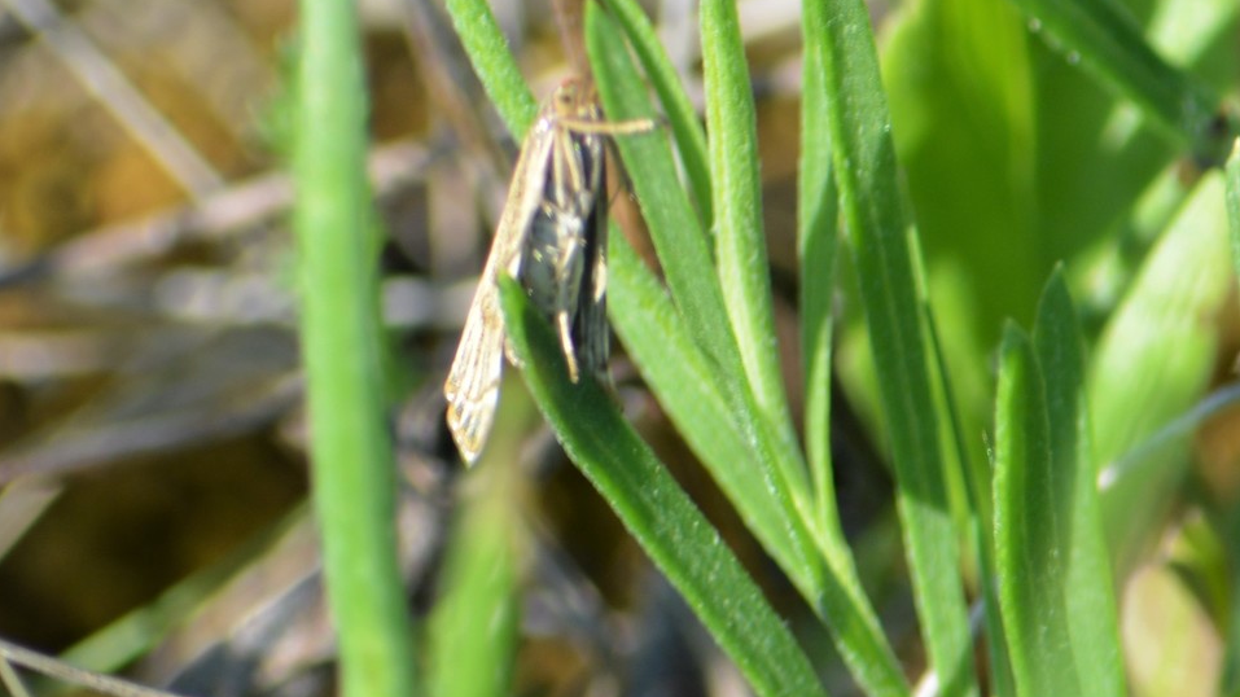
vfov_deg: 2.6
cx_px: 619
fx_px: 15550
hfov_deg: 4.6
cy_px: 295
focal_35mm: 473
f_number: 8
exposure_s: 1/125
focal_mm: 300
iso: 125
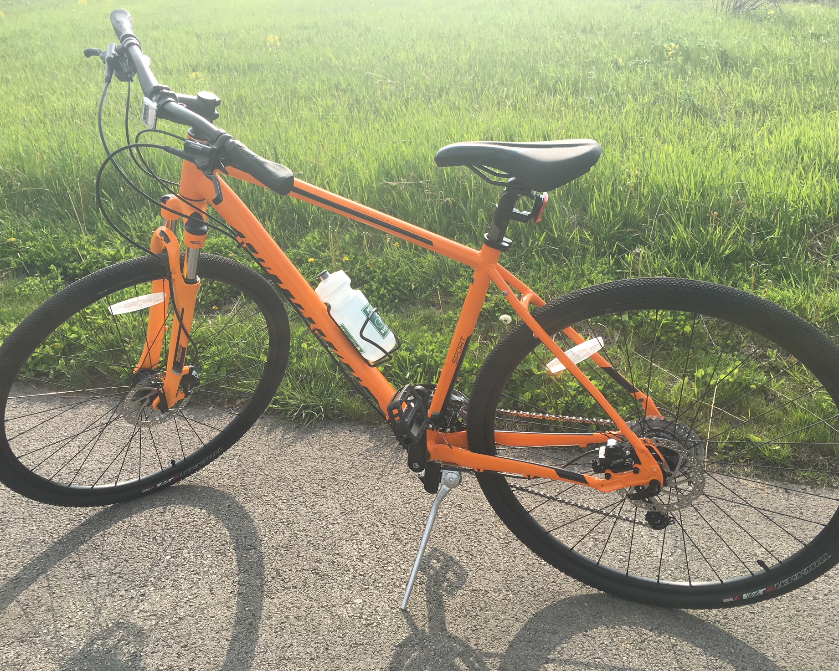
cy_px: 328
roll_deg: +1.7
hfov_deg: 57.1
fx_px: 770
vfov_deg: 47.1
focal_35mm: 31
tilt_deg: -20.4
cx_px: 387
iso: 25
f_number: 2.2
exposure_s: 1/962
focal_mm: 4.15
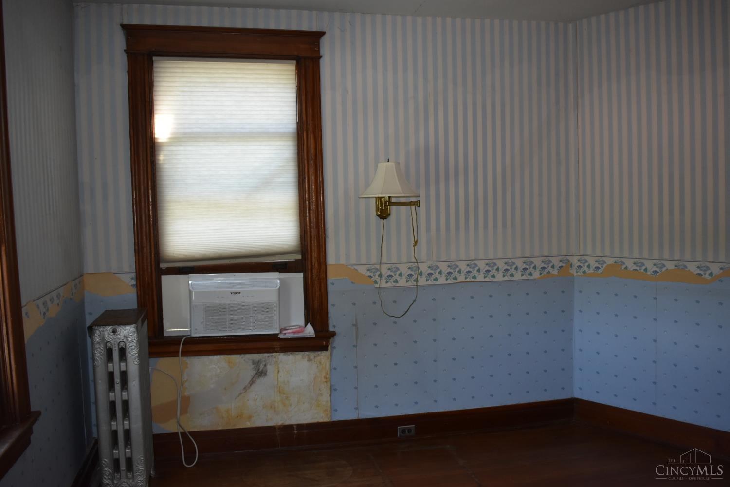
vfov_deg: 41.7
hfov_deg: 59.5
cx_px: 365
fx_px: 639
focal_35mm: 32
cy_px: 244
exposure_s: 1/160
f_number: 3.8
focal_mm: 21
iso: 800
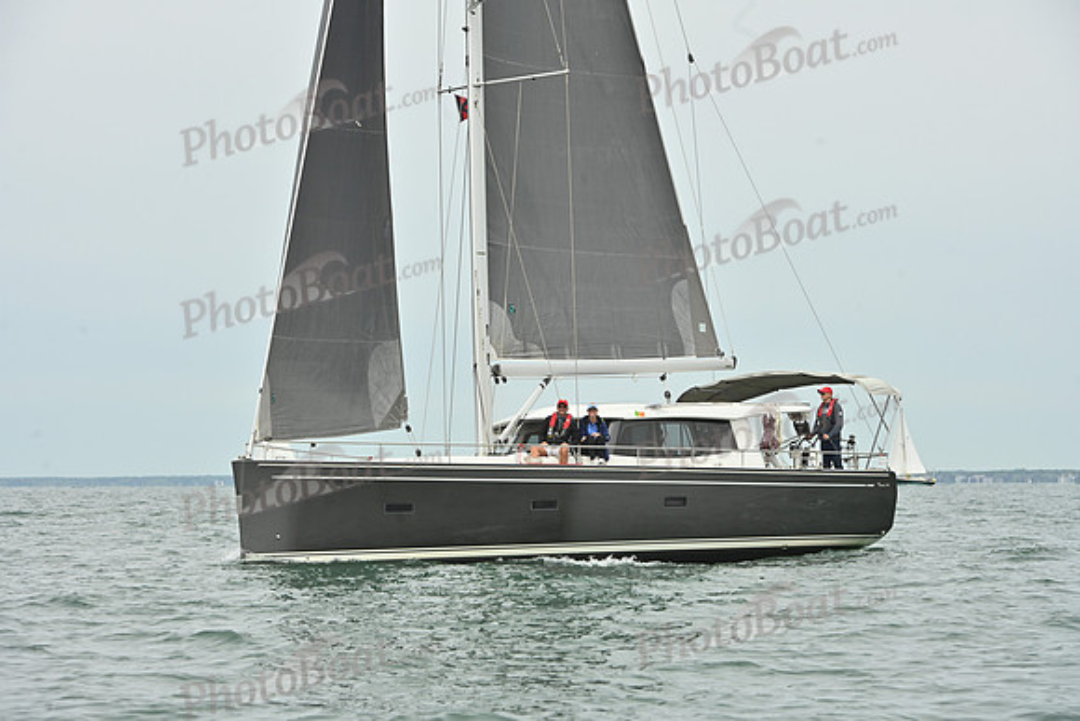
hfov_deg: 13.7
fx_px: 4501
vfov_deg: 9.2
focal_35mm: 150
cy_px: 360
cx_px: 540
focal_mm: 150
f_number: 11
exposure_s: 1/800
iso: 320
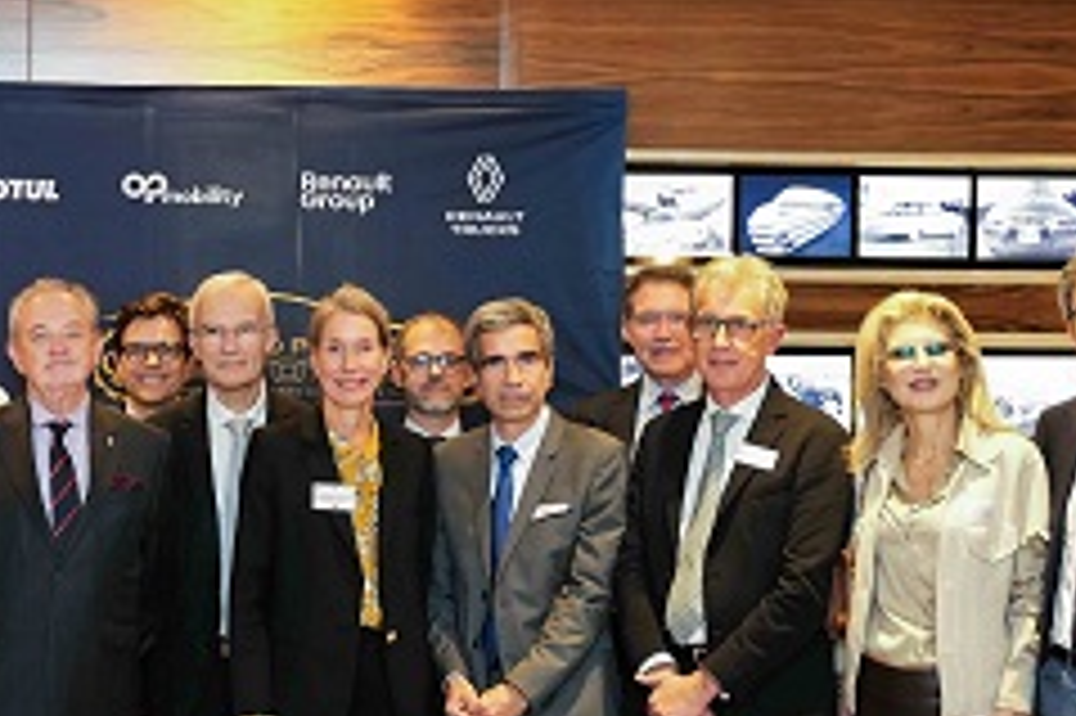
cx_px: -41
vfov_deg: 15.1
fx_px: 2690
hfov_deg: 21.7
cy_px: 486
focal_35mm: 90
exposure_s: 1/100
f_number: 2.8
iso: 2500
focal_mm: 30.7
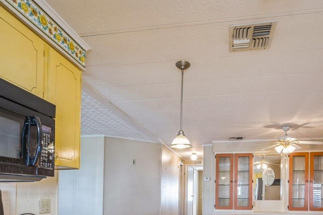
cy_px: 178
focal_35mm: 25
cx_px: 189
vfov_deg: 47.9
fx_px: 224
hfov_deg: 71.0
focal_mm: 10
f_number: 8
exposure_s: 1/8
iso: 320
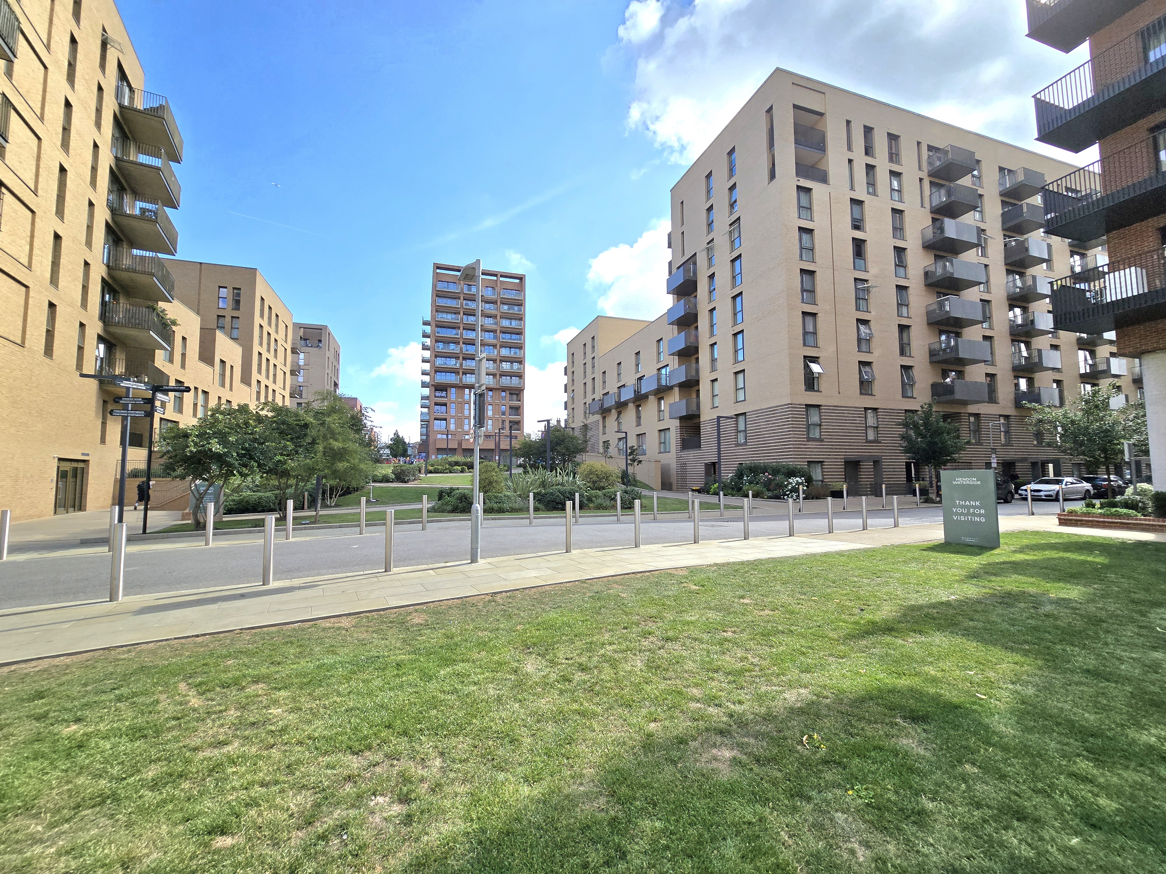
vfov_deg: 89.9
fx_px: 438
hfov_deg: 106.2
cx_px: 583
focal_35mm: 13
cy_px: 437
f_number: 2.2
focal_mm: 2.2
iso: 50
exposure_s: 1/2000
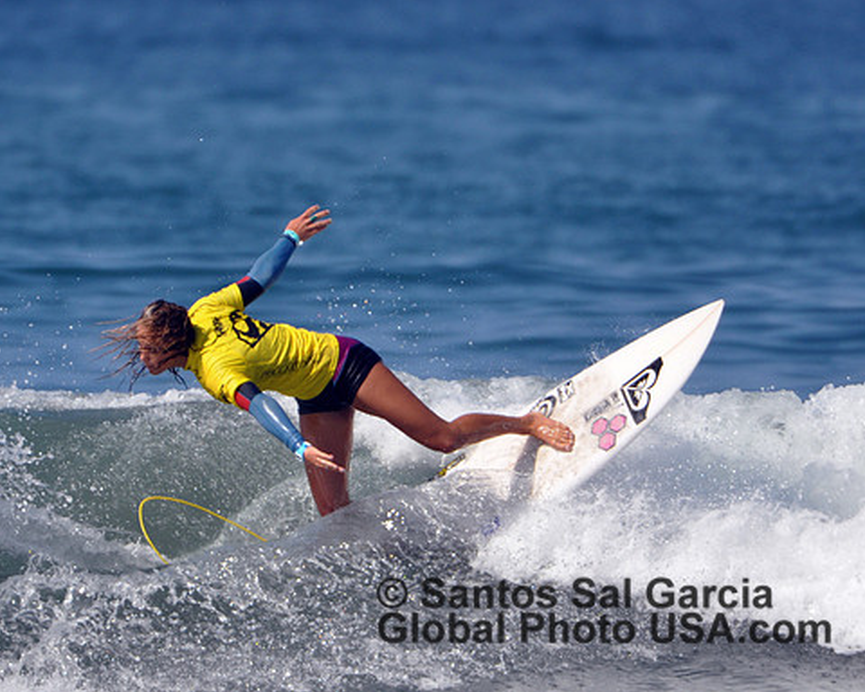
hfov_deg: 2.1
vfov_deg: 1.7
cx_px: 350
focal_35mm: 936
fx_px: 23962
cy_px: 346
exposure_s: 1/1600
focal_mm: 550
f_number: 6.3
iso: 400
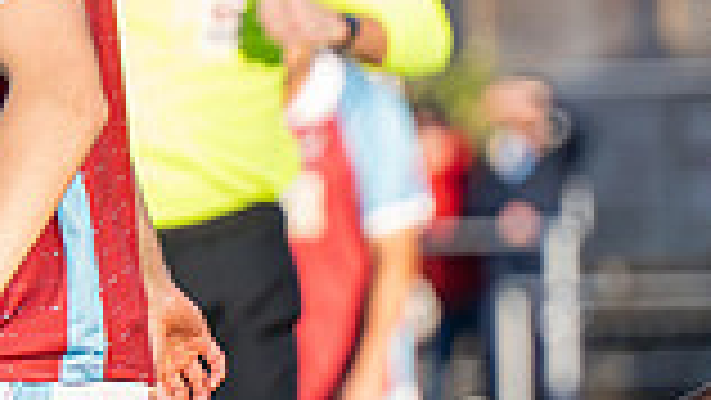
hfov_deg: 1.5
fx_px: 26573
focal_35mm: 1409
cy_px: 381
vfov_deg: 0.9
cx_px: -841
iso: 400
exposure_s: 1/2000
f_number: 2.8
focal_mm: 150
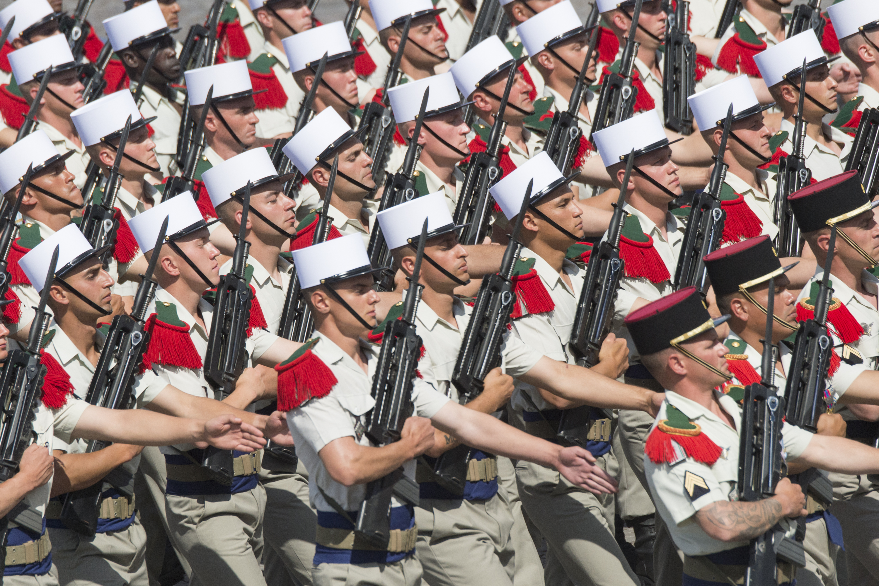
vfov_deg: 3.4
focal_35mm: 400
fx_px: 9766
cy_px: 293
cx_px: 440
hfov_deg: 5.2
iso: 1600
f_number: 8
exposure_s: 1/8000
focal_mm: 400
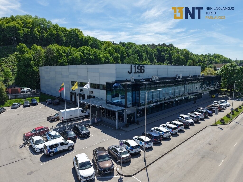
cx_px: 122
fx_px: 168
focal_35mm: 24
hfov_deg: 71.6
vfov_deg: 56.8
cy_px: 91
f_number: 1.8
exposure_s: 1/5000
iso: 220
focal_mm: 8.67
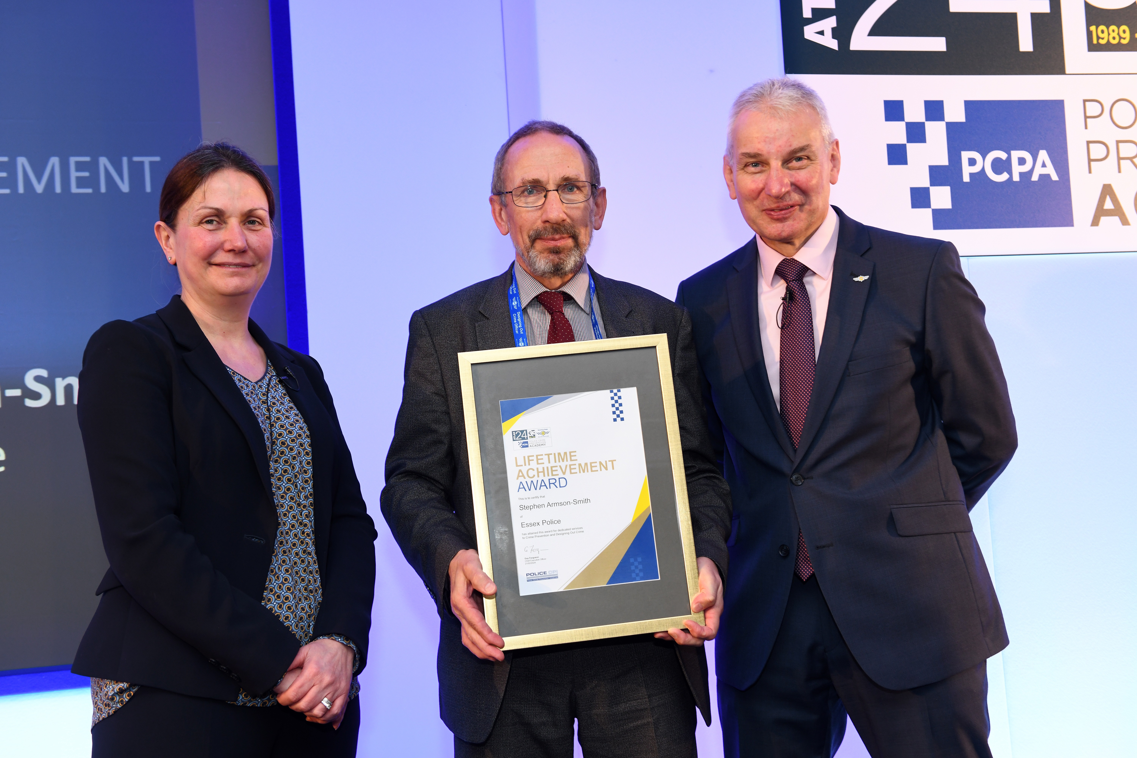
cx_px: 568
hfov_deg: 41.1
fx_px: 1516
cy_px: 379
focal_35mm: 48
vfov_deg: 28.1
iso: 800
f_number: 5.6
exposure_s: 1/160
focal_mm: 48
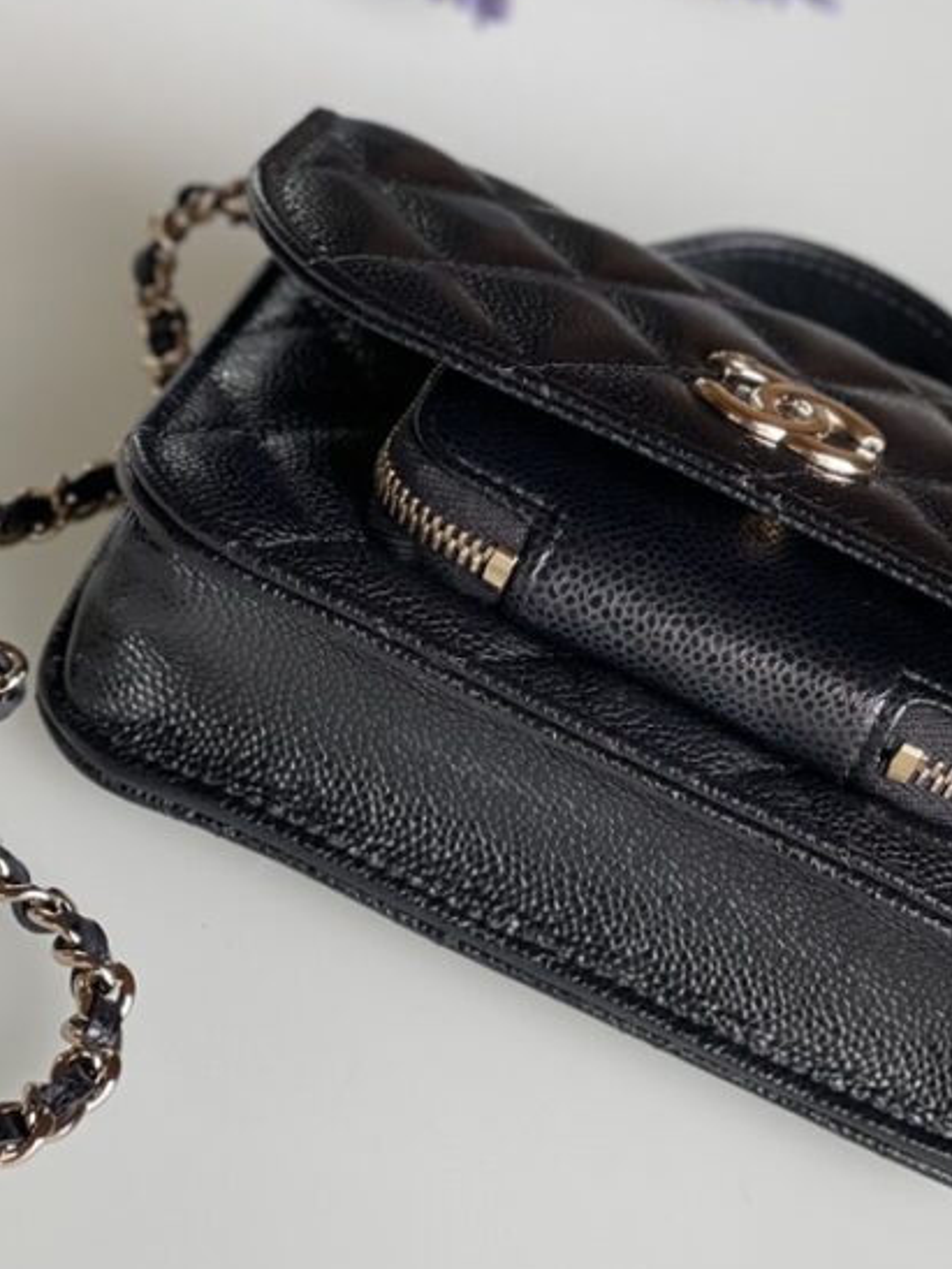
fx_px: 3997
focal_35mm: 109
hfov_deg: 13.6
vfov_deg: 18.0
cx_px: 586
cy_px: 677
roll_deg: -26.1
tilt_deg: -39.1
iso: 80
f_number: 2.2
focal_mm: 7.5
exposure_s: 1/121
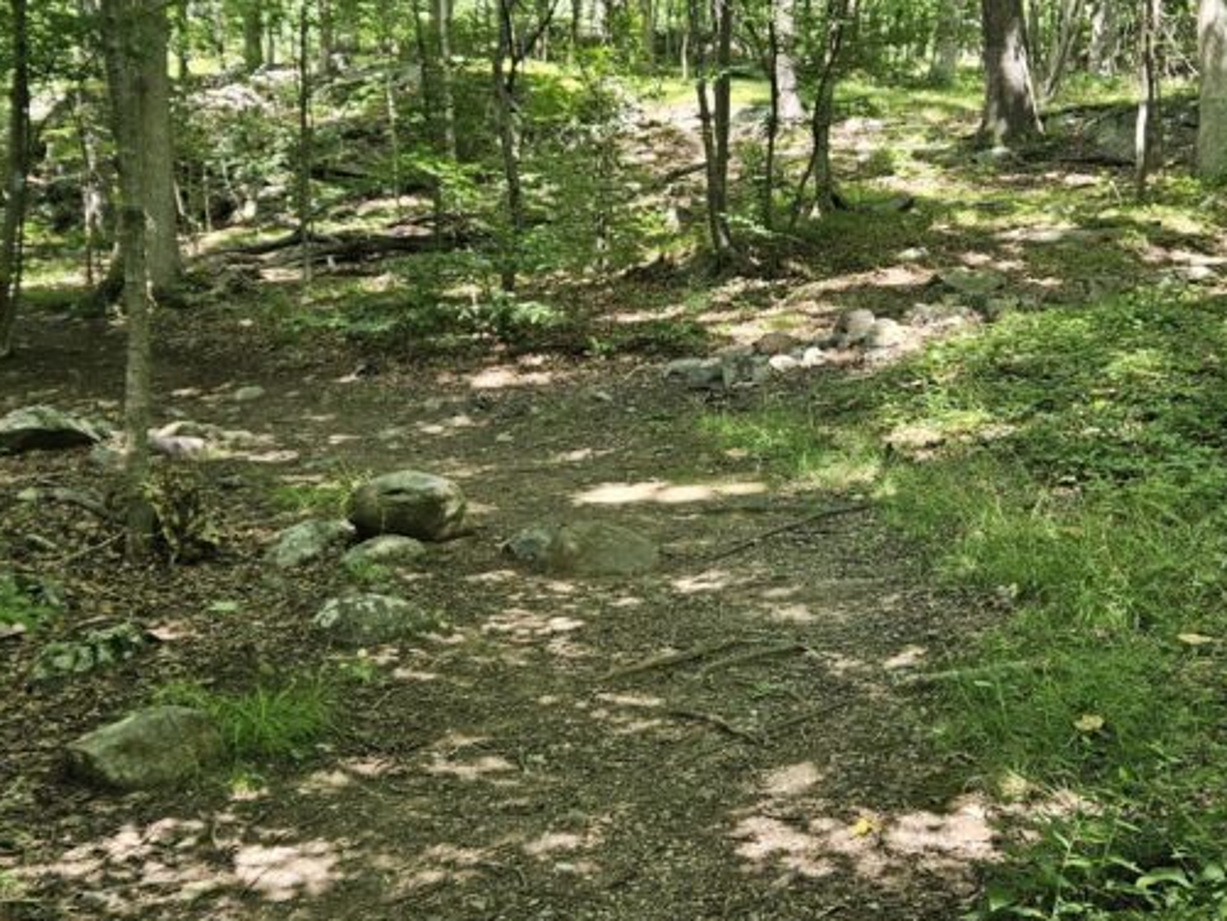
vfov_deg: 30.9
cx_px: 534
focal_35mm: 47
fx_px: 1666
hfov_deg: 40.3
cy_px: 409
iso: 80
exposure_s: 1/180
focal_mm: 5.4
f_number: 1.8
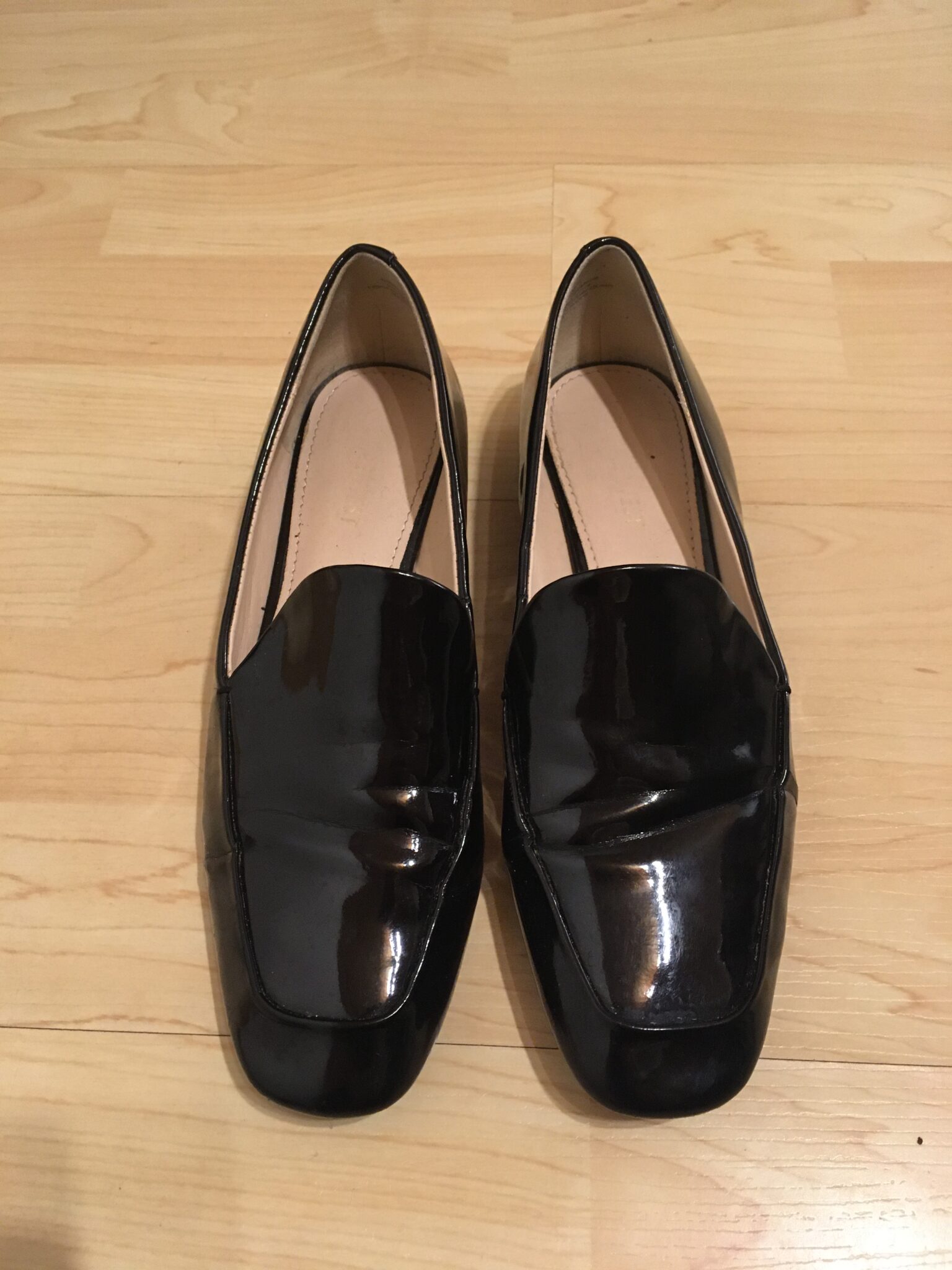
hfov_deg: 48.2
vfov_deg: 61.7
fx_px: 1063
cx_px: 476
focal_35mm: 29
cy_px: 635
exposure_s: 1/24
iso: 200
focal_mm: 4.15
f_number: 2.2
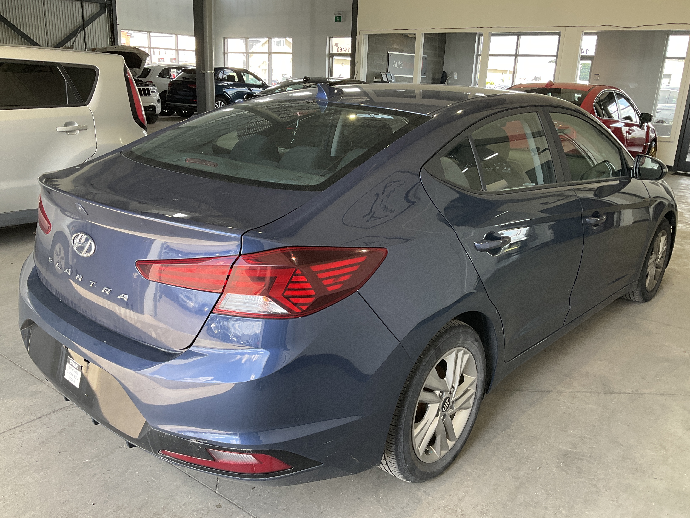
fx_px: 598
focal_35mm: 30
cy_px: 262
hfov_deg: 60.0
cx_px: 340
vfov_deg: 46.8
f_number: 1.8
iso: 40
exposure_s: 1/122
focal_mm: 3
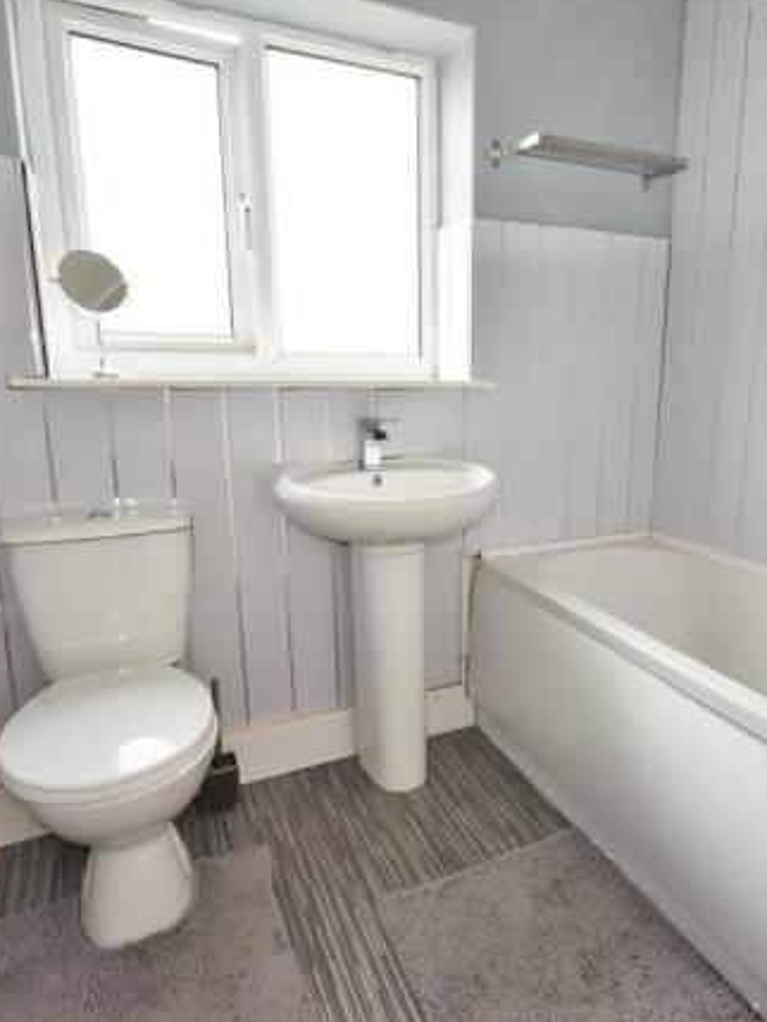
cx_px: 480
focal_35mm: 22
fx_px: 650
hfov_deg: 60.3
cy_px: 504
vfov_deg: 76.4
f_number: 5.6
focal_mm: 10
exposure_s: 1/125
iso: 640
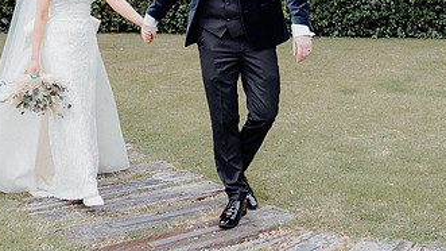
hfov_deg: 31.8
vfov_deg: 17.8
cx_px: 178
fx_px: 780
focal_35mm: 66
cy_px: 5
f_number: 3.5
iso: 125
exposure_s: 1/160
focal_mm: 24
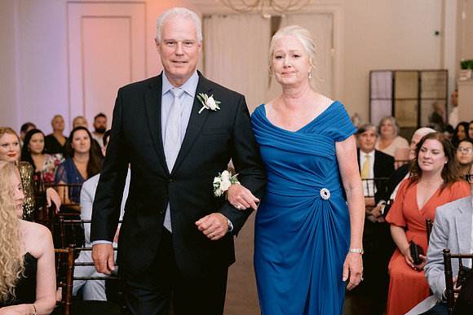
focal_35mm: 56
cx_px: 243
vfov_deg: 24.1
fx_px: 738
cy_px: 174
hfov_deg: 35.5
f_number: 2.8
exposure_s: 1/160
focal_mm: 50
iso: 1600
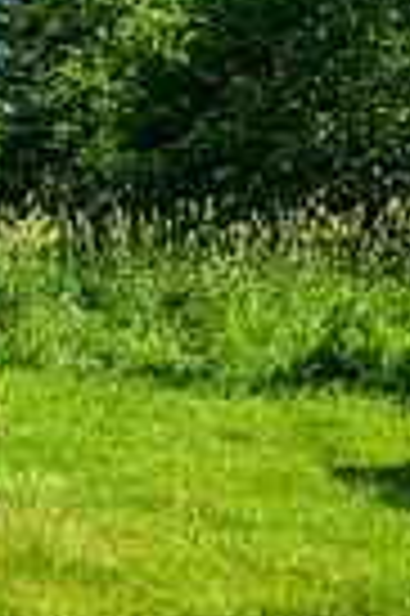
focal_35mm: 167
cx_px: -38
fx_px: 2860
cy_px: 585
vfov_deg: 12.2
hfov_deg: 8.1
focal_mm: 34
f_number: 8
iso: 200
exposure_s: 1/400
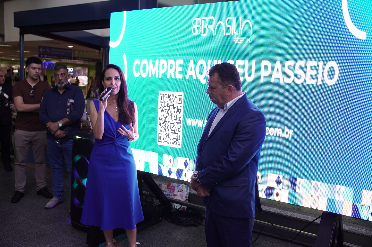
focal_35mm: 34
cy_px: 124
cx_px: 186
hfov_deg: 55.1
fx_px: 356
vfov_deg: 38.3
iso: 250
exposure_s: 1/80
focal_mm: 23
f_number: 2.8
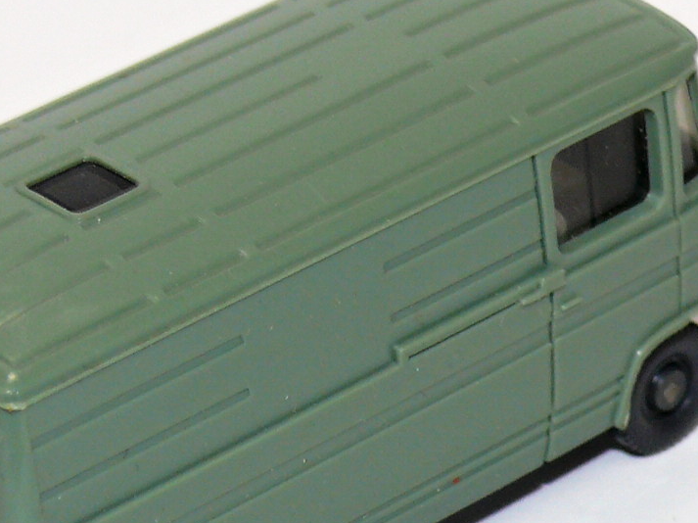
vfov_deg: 6.0
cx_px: 288
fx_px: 4978
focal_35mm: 247
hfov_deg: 8.0
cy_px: 309
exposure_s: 1/30
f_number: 4
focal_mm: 14
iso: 100
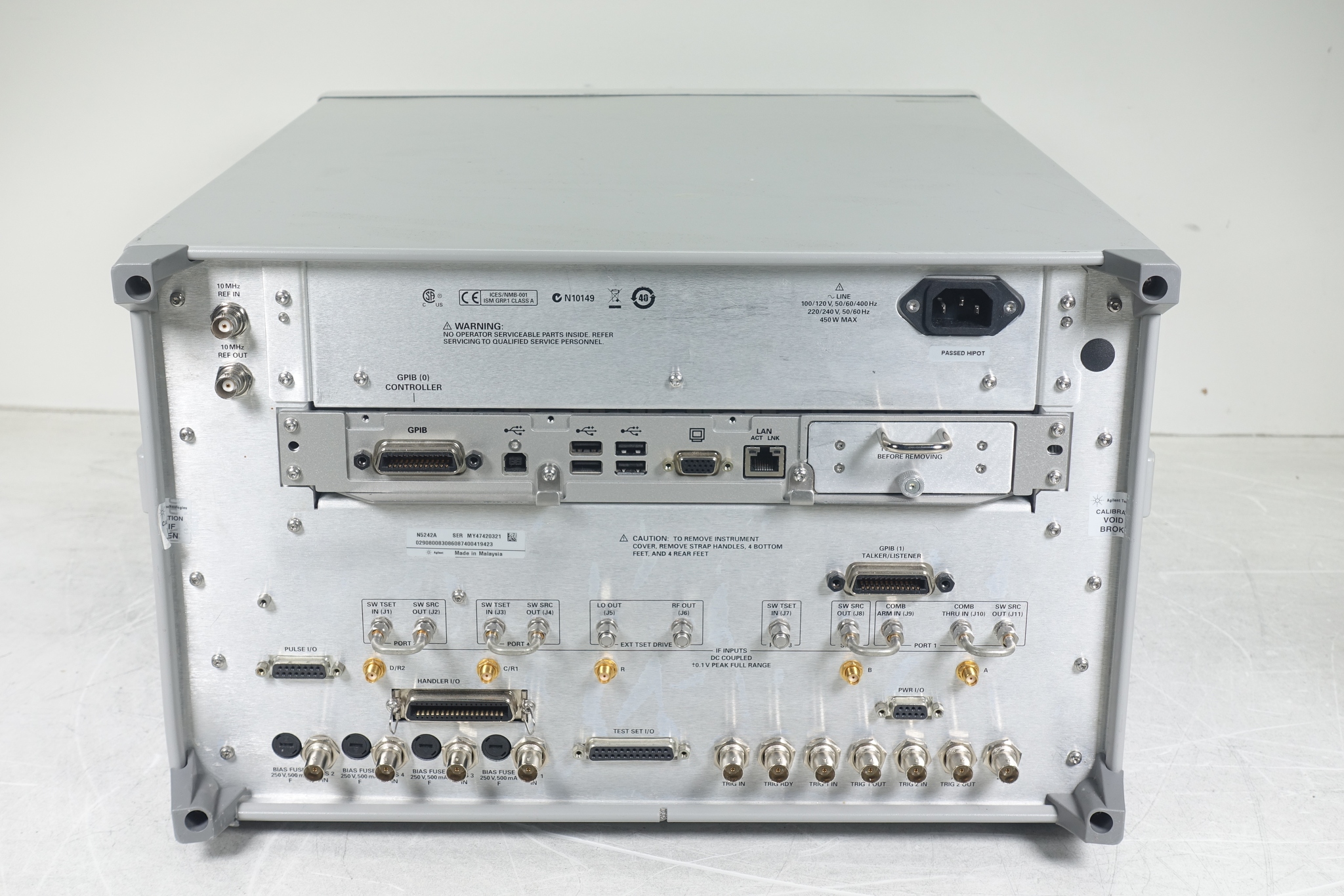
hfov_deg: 37.5
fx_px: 1978
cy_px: 448
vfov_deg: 25.5
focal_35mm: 53
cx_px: 672
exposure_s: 1/80
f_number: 5
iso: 125
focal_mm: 19.29
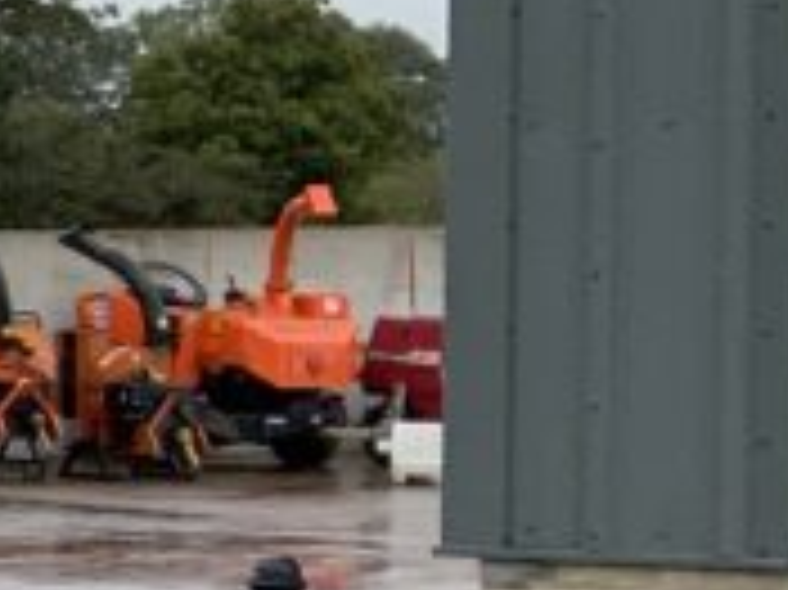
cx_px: -1454
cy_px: 342
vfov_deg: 8.7
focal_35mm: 170
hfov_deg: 9.5
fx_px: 3867
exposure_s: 1/749
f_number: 1.8
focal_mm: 3
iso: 16
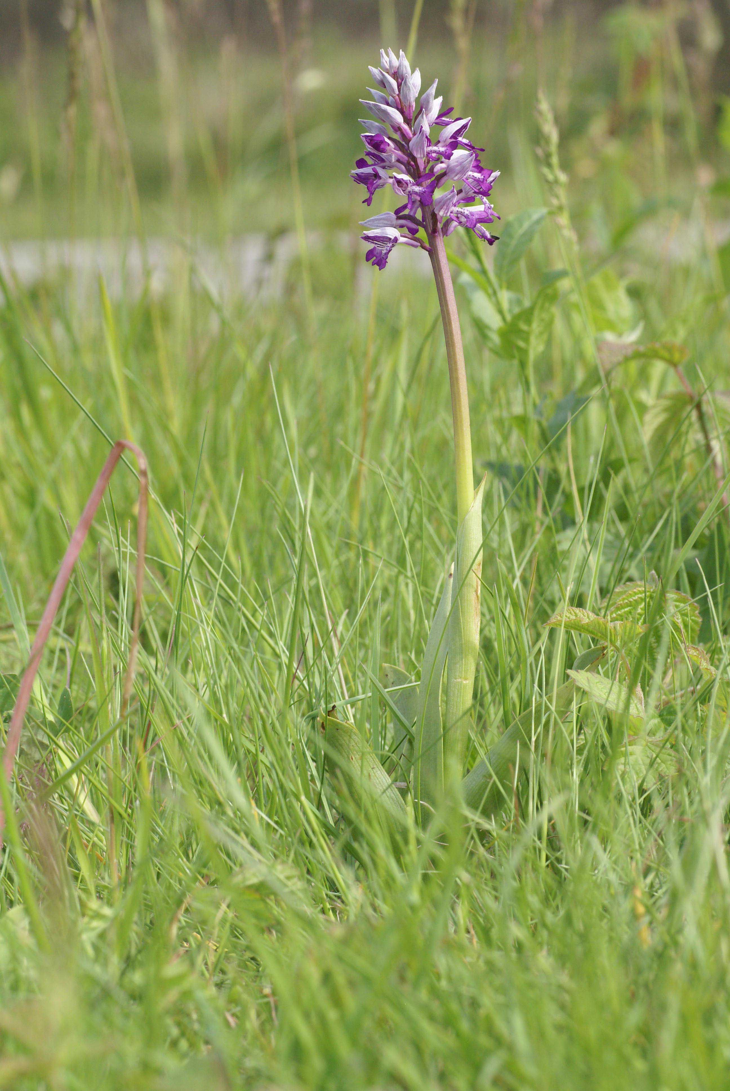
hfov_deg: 10.2
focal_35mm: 135
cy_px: 546
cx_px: 365
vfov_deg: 15.2
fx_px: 4094
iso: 400
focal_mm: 90
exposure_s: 1/320
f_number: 10
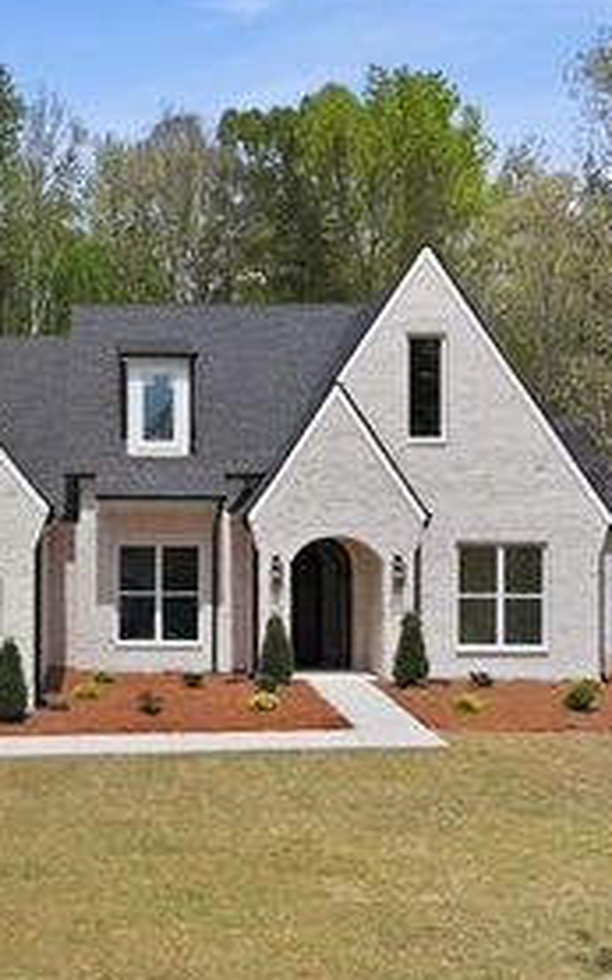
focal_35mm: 46
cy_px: 557
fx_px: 1228
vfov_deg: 43.4
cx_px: 78
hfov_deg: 27.1
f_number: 5
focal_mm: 12.3
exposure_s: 1/1600
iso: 100
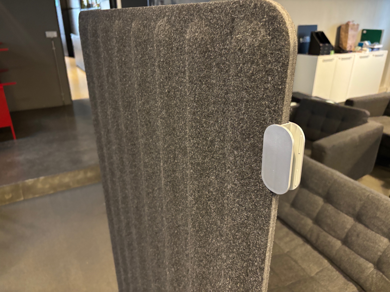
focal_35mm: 26
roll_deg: +1.0
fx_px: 293
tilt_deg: -21.7
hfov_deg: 67.3
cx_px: 195
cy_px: 146
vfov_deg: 53.1
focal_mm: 5.96
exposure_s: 1/25
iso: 500
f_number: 1.6
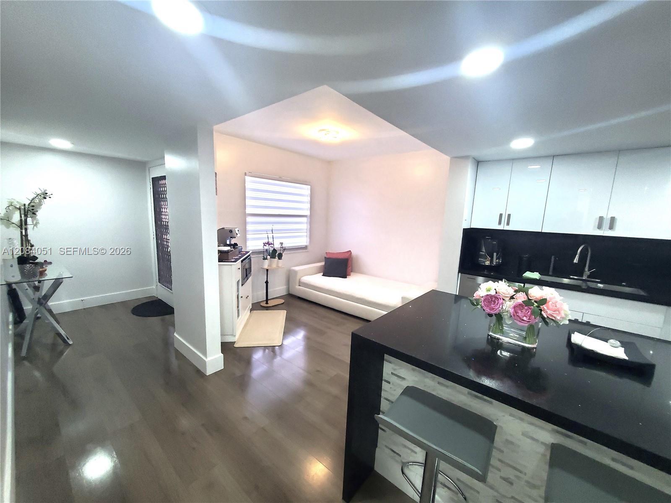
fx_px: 252
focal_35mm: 13
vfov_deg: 89.9
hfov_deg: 106.2
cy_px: 252
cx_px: 336
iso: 250
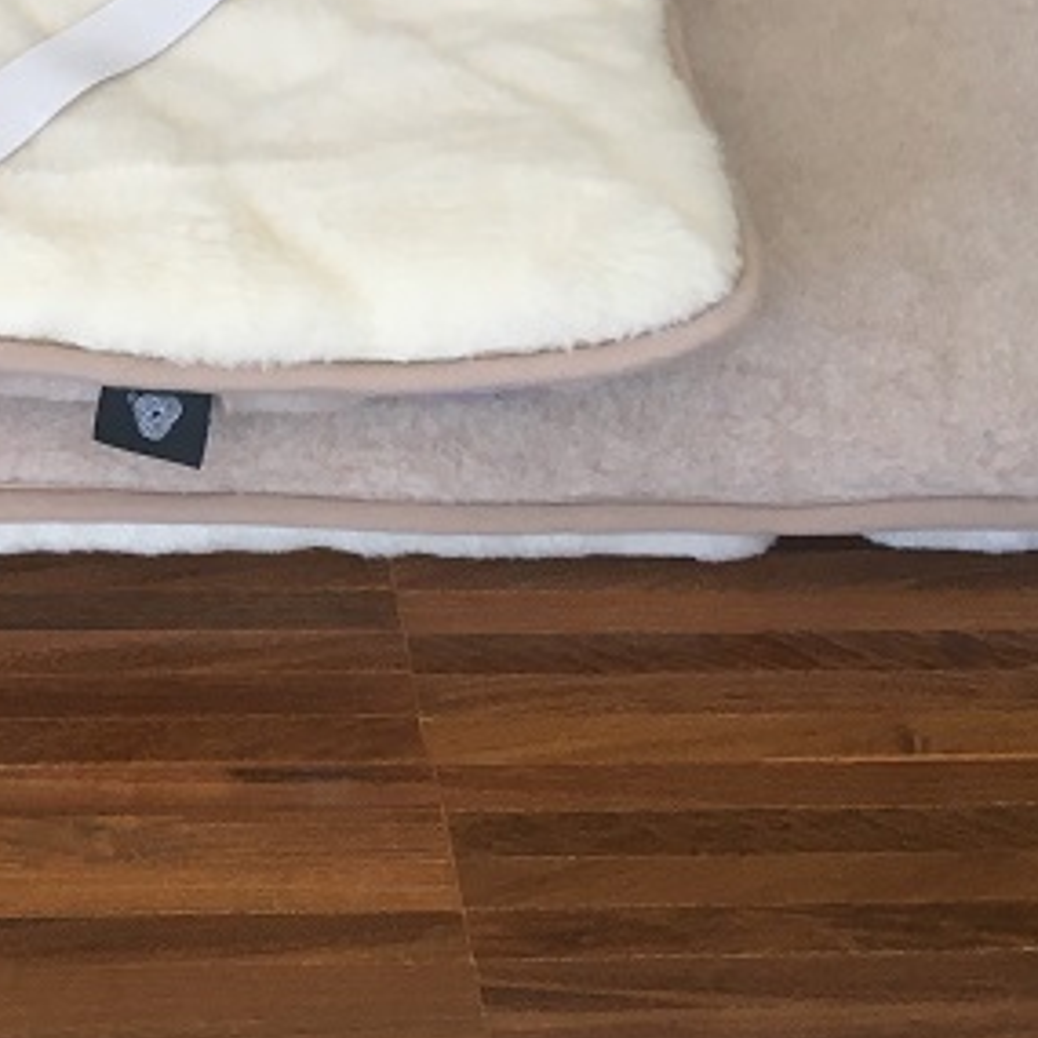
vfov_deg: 23.0
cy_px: -15
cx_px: 84
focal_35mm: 72
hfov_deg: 23.3
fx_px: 2443
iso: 40
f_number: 2.2
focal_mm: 4.15
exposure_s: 1/33
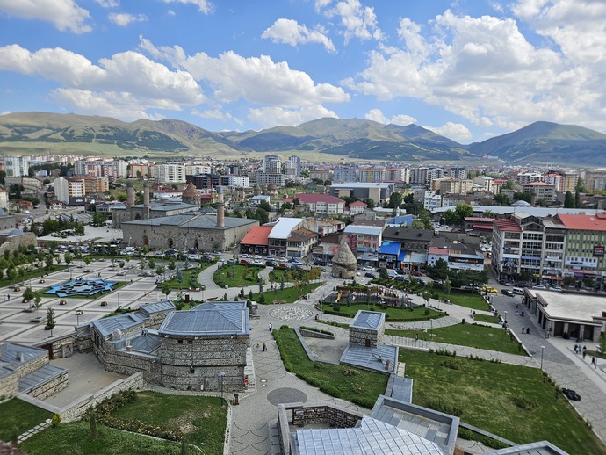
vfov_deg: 58.9
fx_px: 403
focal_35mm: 23
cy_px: 228
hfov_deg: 73.9
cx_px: 303
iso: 25
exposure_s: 1/2021
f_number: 1.8
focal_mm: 5.4
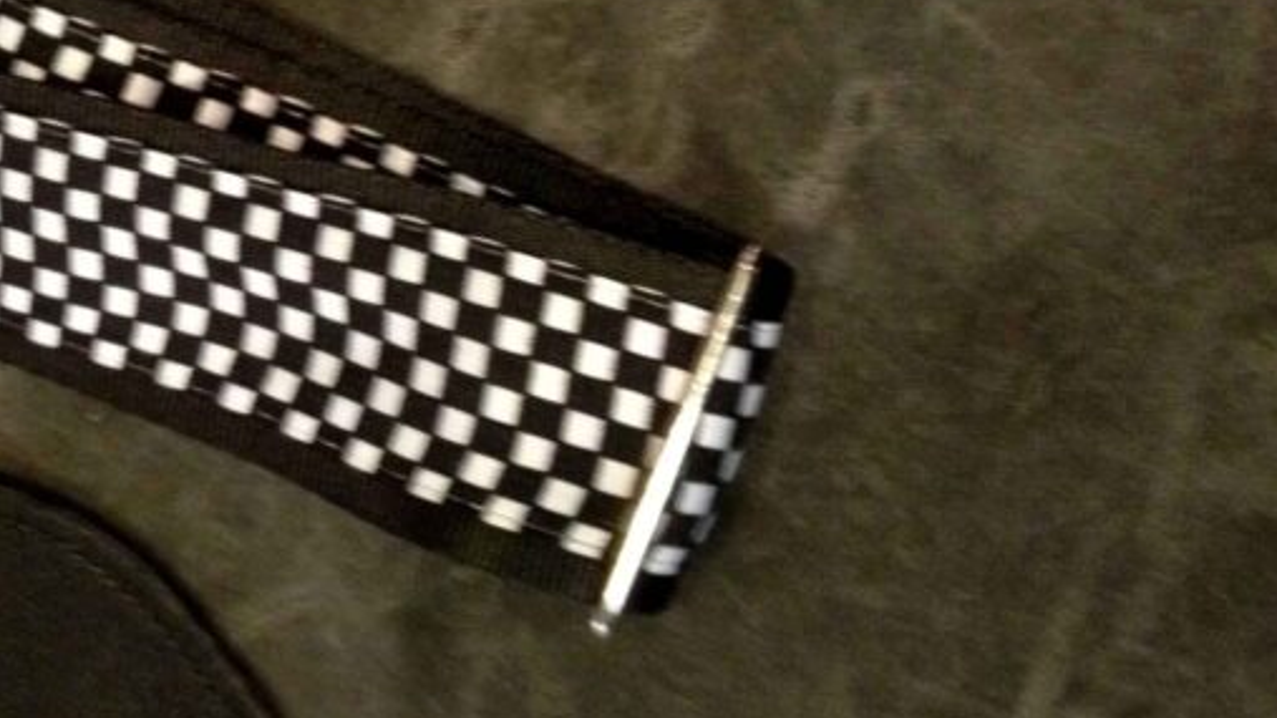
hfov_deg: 26.4
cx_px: 78
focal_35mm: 77
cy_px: 128
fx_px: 2607
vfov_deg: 15.6
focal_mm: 4.28
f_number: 2.4
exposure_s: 1/20
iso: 320
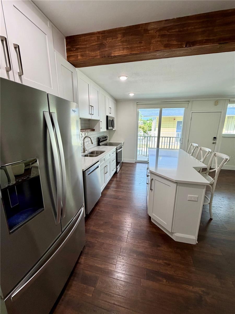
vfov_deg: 102.1
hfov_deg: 85.7
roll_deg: +0.5
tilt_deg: -14.1
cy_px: 157
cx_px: 118
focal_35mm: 14
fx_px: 127
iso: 200
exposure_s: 1/120
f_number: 2.2
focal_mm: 2.22
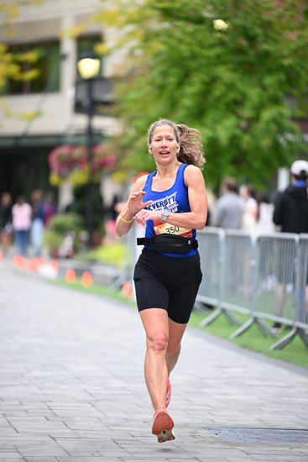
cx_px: 154
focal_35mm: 190
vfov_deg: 10.8
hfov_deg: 7.2
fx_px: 2437
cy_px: 231
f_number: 2.8
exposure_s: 1/1600
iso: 800
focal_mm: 190
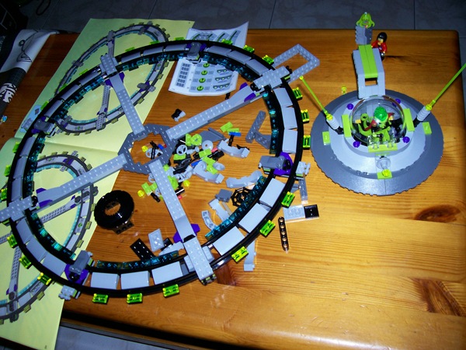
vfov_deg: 41.8
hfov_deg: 54.0
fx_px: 458
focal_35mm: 34
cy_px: 175
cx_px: 233
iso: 80
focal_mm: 5.6
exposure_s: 1/64
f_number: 2.7
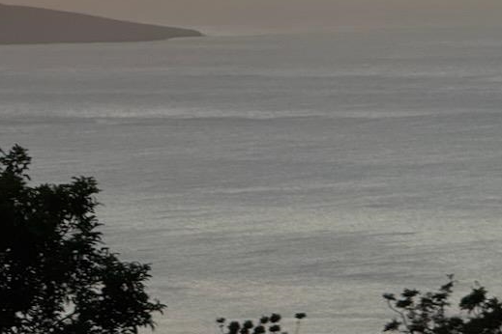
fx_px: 4295
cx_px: 29
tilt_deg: +0.2
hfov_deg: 6.7
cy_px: -83
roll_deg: +2.0
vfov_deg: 4.4
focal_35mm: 308
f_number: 2.8
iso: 50
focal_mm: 15.66
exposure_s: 1/245
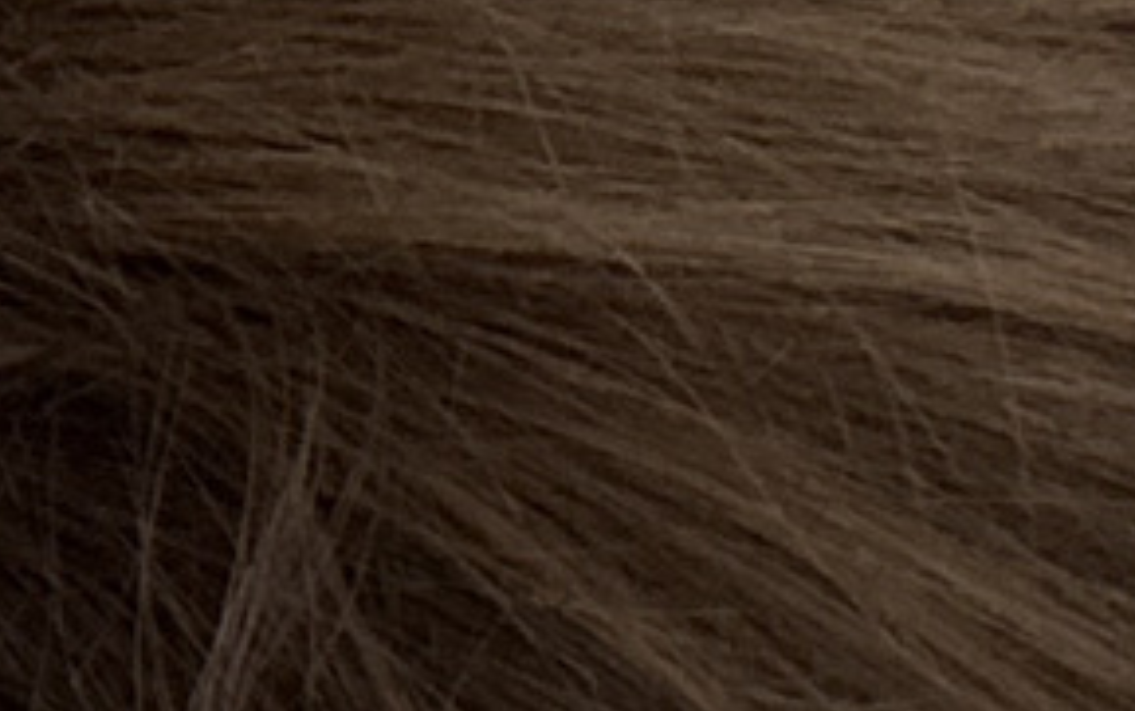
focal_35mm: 220
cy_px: 1190
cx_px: -1257
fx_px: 6809
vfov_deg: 5.9
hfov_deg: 8.9
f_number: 1.9
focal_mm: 2.69
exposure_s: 1/60
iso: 100
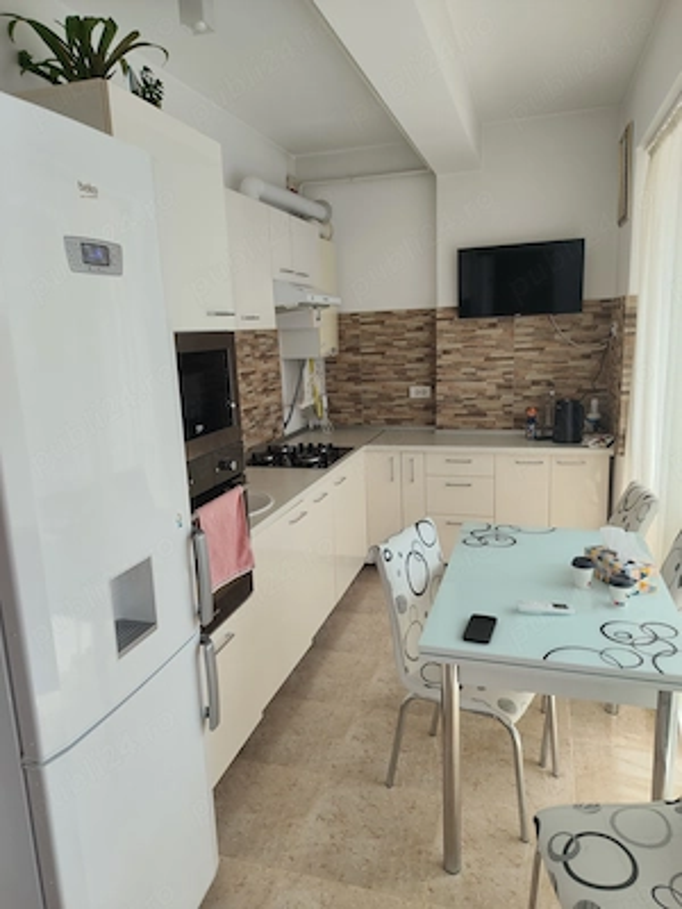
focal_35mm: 24
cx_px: 341
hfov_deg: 56.8
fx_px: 630
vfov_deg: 71.6
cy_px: 454
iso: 52
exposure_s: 1/120
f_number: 1.7
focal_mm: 5.24
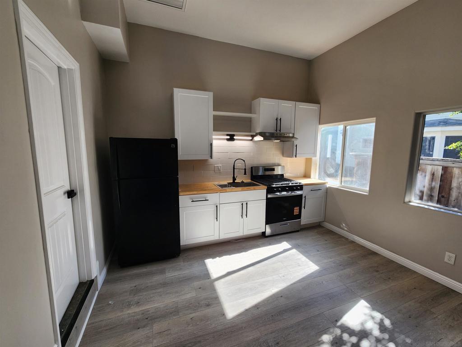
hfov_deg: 106.2
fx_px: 174
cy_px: 174
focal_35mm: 13
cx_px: 231
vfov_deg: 89.9
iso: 50
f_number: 2.2
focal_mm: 2.2
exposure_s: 1/169
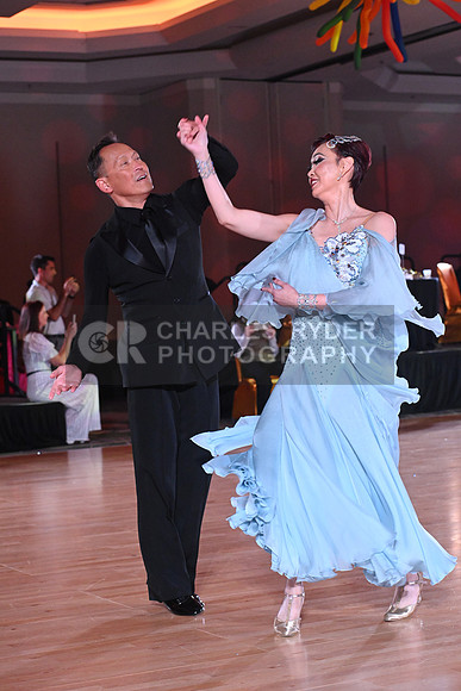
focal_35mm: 80
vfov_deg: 25.4
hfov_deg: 17.1
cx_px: 230
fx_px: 1536
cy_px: 346
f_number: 6.3
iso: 6400
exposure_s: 1/400
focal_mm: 80
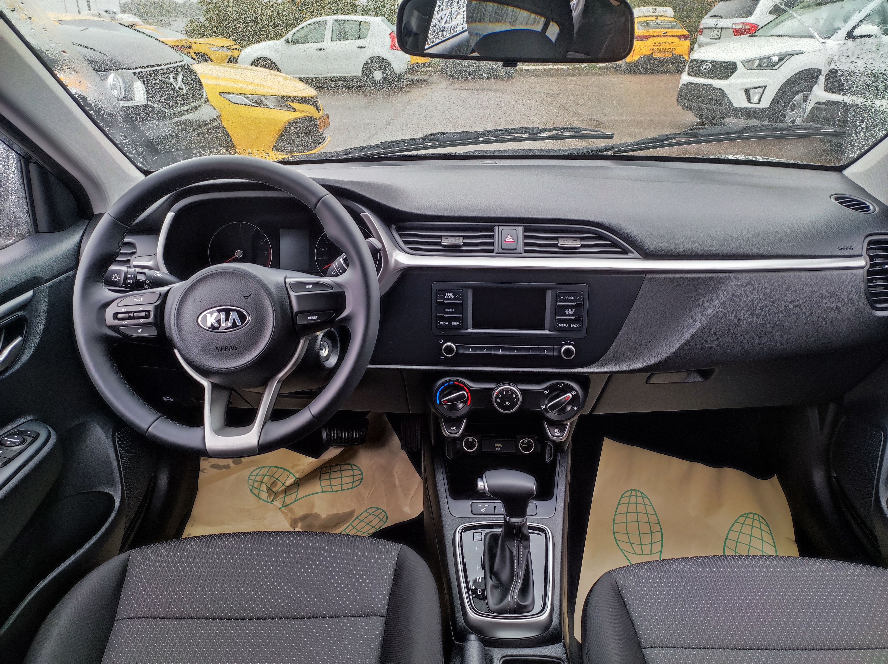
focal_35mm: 17
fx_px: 436
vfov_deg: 74.6
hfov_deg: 91.1
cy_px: 332
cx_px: 444
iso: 354
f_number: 1.79
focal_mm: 4.74
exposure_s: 1/50
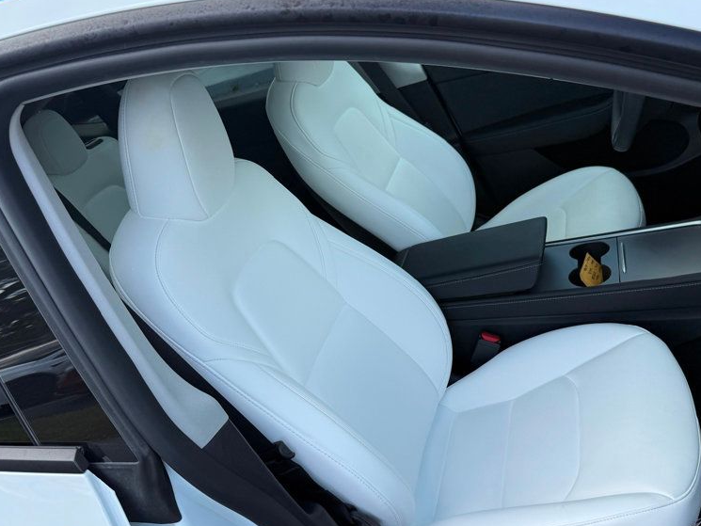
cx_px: 410
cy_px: 295
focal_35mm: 33
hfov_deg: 55.1
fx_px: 668
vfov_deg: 42.9
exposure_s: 1/1689
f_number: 1.78
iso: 80
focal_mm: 6.76
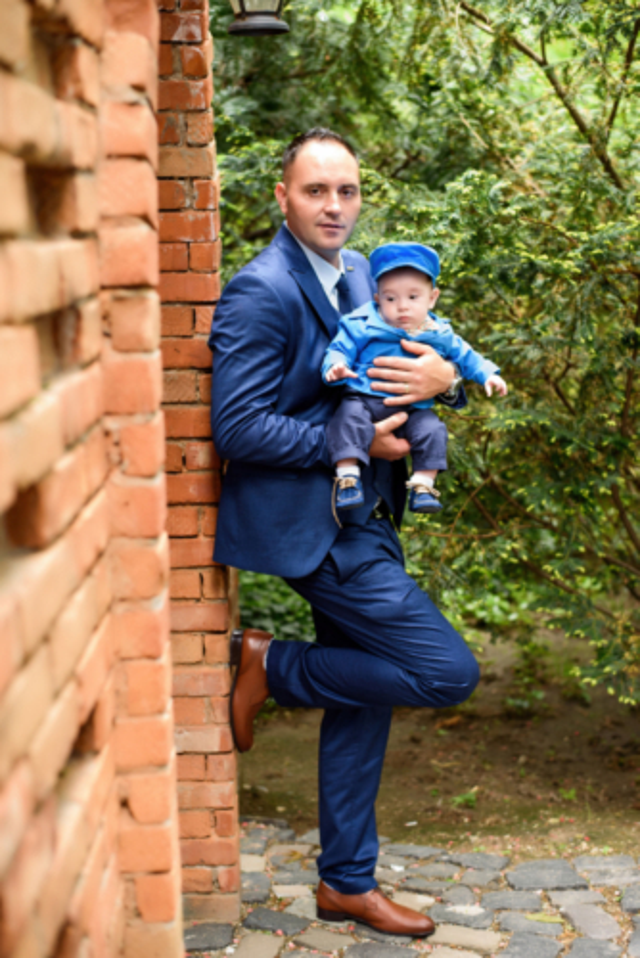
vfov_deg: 39.6
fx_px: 1331
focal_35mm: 50
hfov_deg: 27.0
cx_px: 320
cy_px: 479
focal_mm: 50
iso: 1250
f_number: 3.2
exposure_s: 1/320
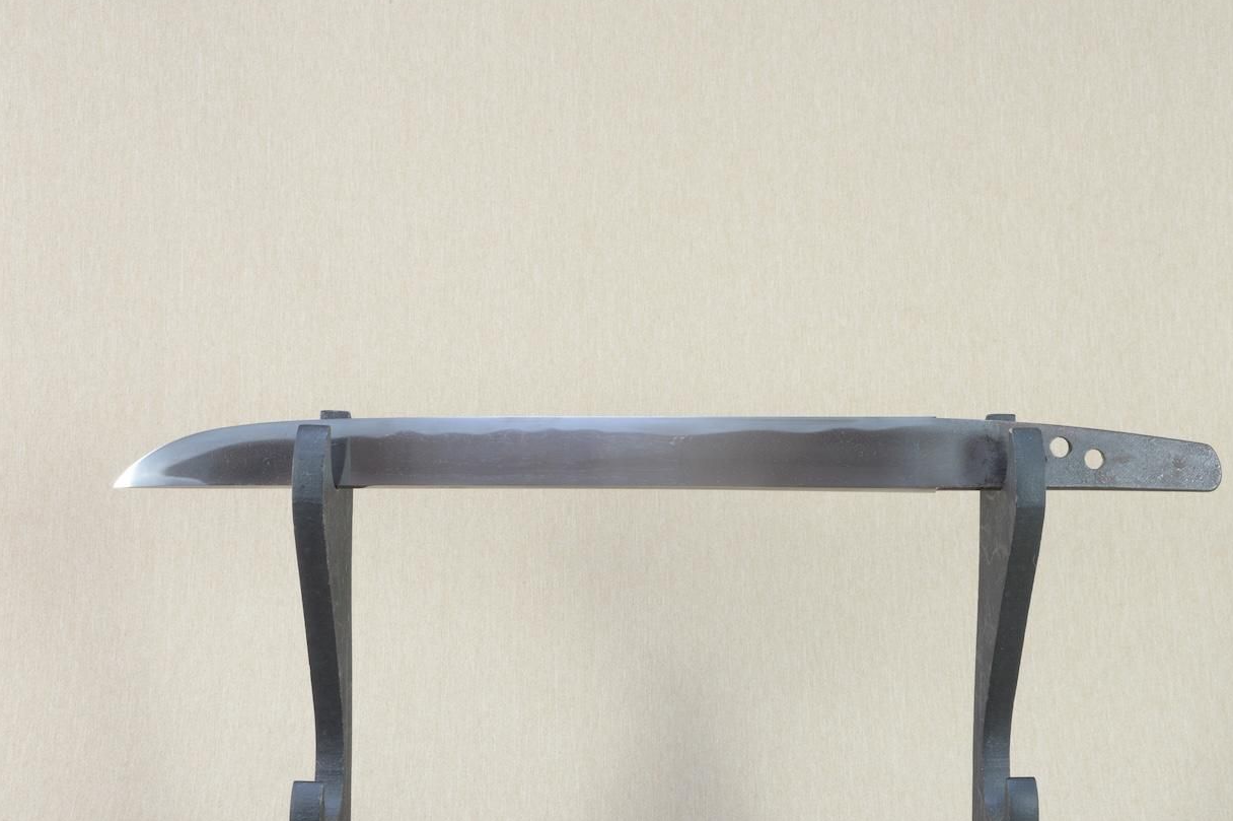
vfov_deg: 35.0
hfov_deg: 50.7
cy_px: 444
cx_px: 672
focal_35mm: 38
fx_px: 1301
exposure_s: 1/1.6
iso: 400
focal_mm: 22
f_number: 11
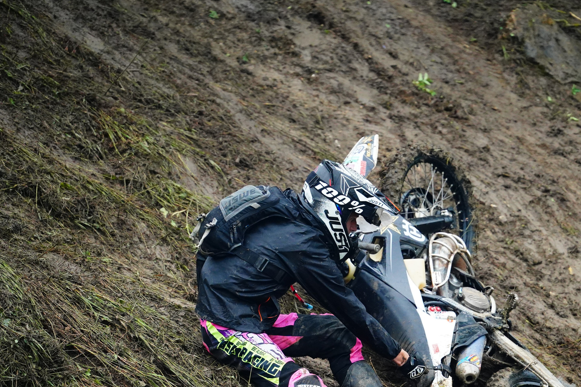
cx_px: 409
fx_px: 3534
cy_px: 267
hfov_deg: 9.4
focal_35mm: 219
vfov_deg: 6.3
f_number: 3.5
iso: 5000
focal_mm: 154
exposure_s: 1/6400
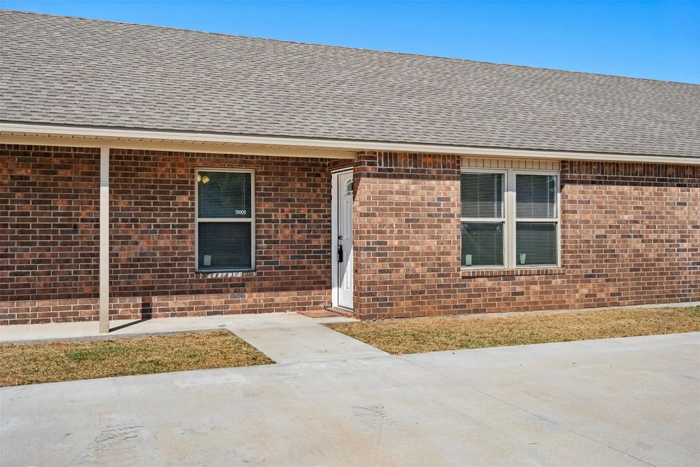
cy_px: 234
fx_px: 661
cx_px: 350
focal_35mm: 34
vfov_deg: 38.9
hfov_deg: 55.8
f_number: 9
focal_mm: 34
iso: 100
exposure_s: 1/200
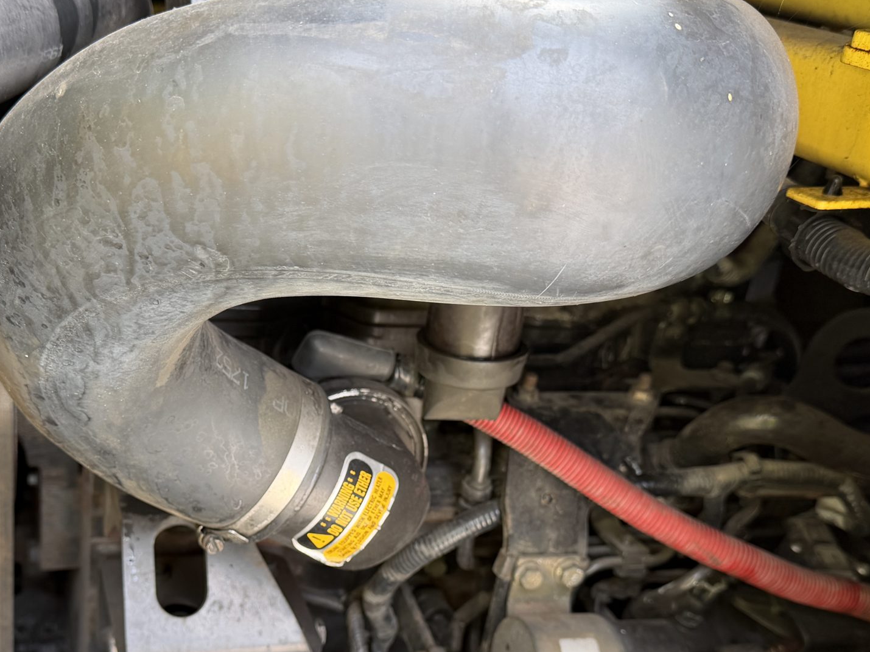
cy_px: 484
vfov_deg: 33.0
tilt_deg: -30.4
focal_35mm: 43
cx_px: 326
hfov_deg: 43.5
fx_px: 1081
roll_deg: -3.5
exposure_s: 1/161
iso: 80
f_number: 1.78
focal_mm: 6.76
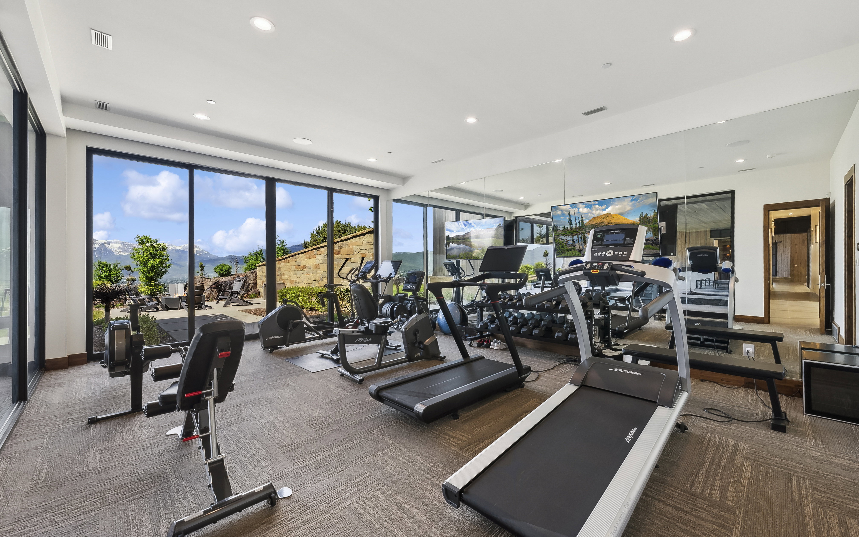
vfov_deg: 78.6
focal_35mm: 14
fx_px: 328
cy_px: 277
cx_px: 439
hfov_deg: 105.3
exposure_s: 1/320
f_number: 7.1
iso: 1600
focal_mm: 13
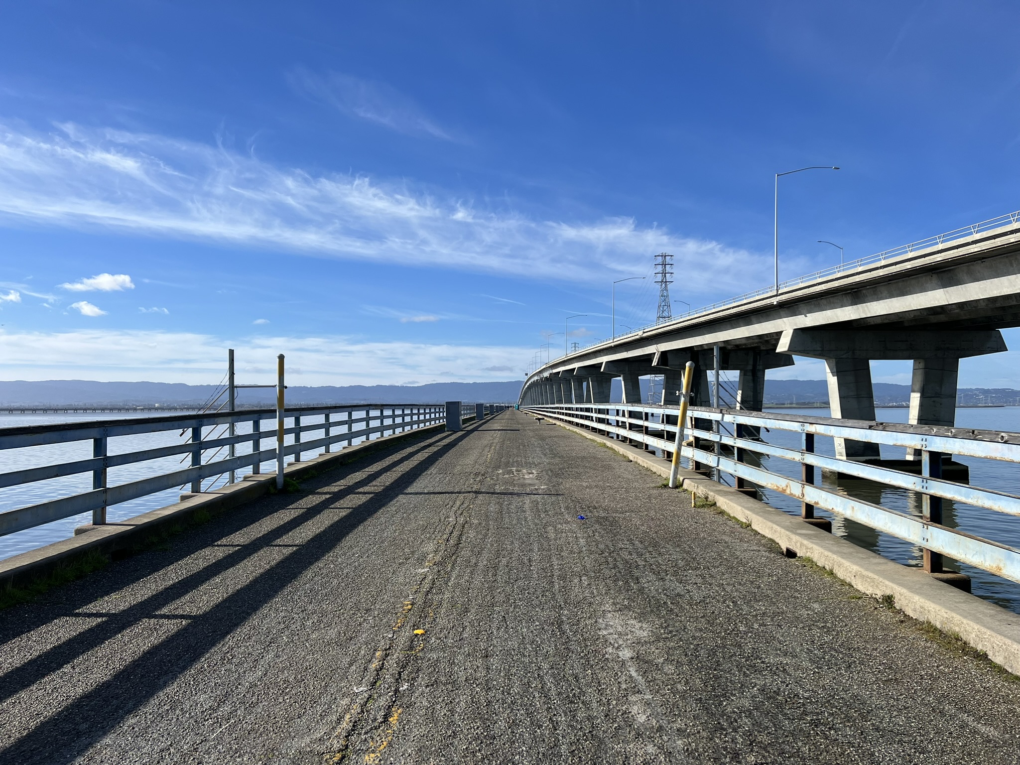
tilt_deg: +1.4
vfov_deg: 53.1
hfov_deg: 67.3
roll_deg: +0.6
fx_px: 766
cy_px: 382
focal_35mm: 26
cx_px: 510
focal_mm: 5.7
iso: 50
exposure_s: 1/5587
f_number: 1.5
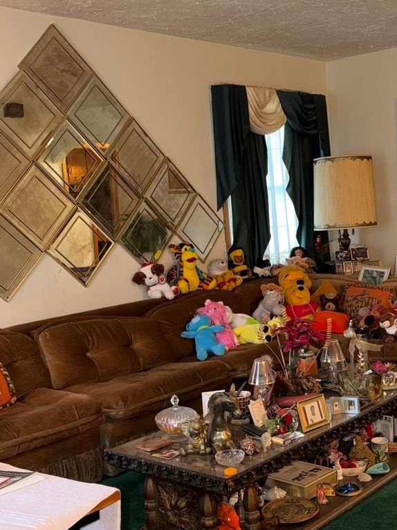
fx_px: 719
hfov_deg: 30.5
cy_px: 298
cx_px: 278
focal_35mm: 47
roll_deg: +3.5
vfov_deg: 40.4
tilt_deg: -8.5
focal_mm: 6.76
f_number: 1.78
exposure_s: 1/9
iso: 200
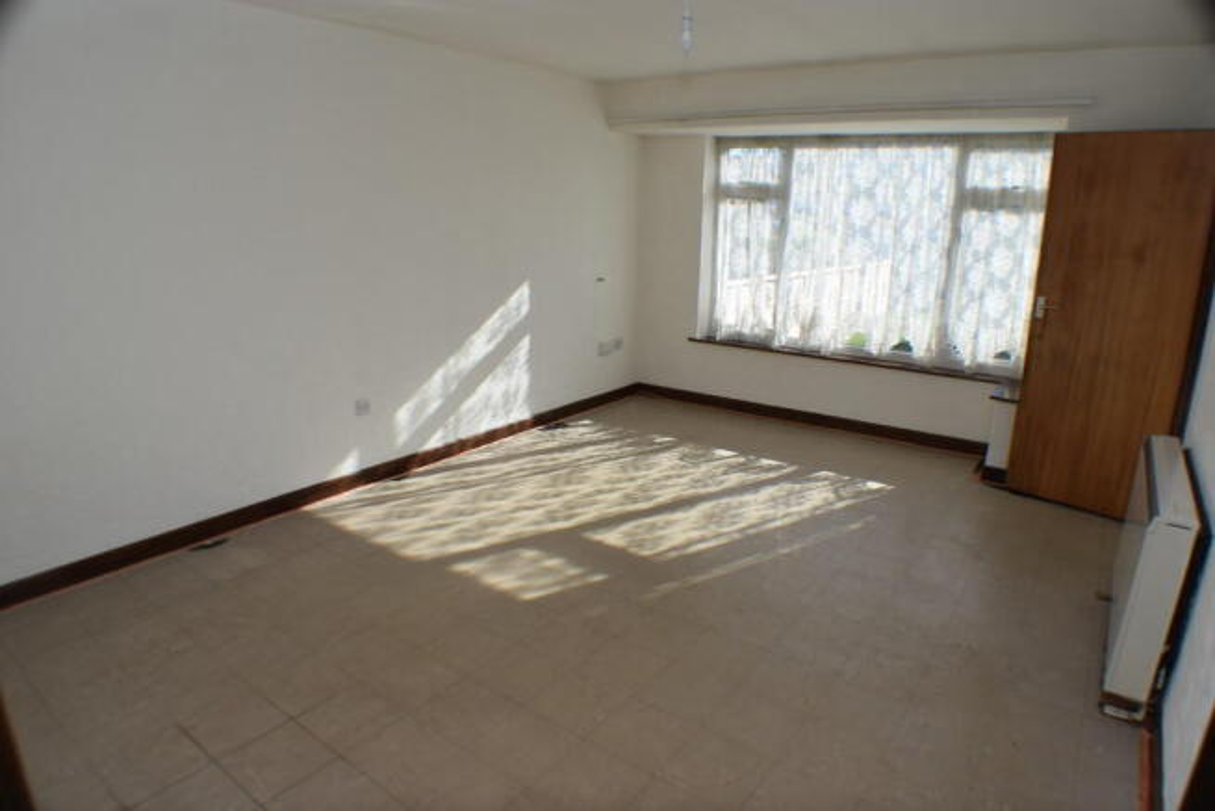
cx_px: 608
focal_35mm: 27
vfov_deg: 48.0
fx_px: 911
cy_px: 406
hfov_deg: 67.4
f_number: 8
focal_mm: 18
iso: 200
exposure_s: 1/250
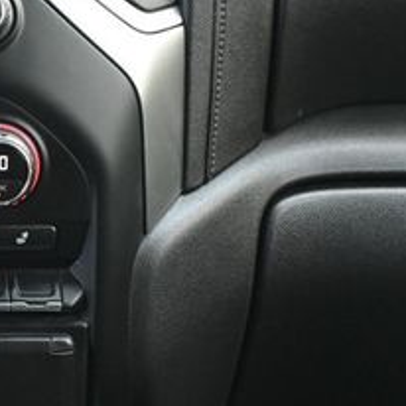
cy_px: 55
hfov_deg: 10.9
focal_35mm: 154
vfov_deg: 11.3
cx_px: -179
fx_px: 2048
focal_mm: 39
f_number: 5.6
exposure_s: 1/125
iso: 3200
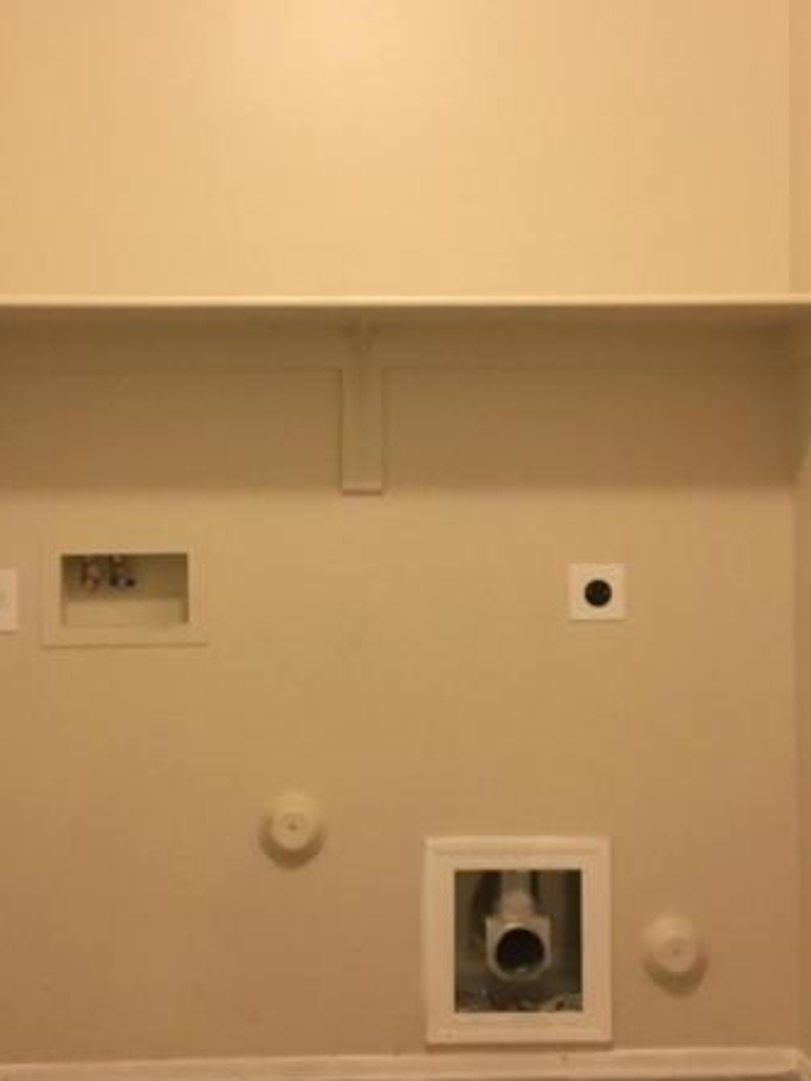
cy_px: 486
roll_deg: +0.3
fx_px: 1561
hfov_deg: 29.1
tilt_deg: +0.4
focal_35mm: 50
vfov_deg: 38.1
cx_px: 362
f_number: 2.2
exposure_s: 1/15
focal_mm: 4.15
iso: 500
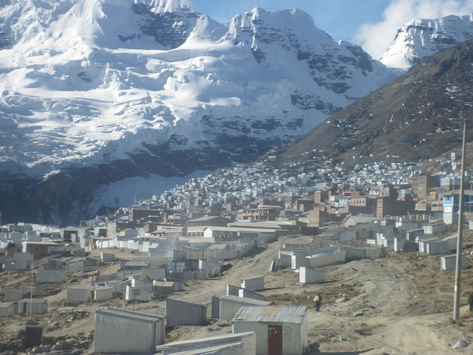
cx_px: 236
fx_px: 1530
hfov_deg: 17.6
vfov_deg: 13.2
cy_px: 178
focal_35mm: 112
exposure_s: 1/160
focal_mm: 20
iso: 80
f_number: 6.2
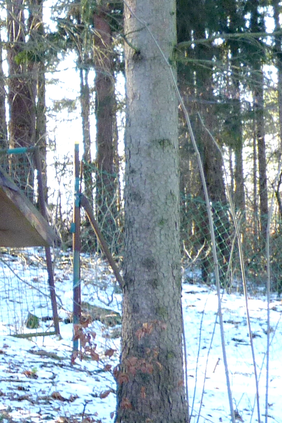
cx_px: -347
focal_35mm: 193
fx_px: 2269
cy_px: 351
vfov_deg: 10.6
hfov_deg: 6.8
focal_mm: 8.1
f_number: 3.2
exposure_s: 1/25
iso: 100
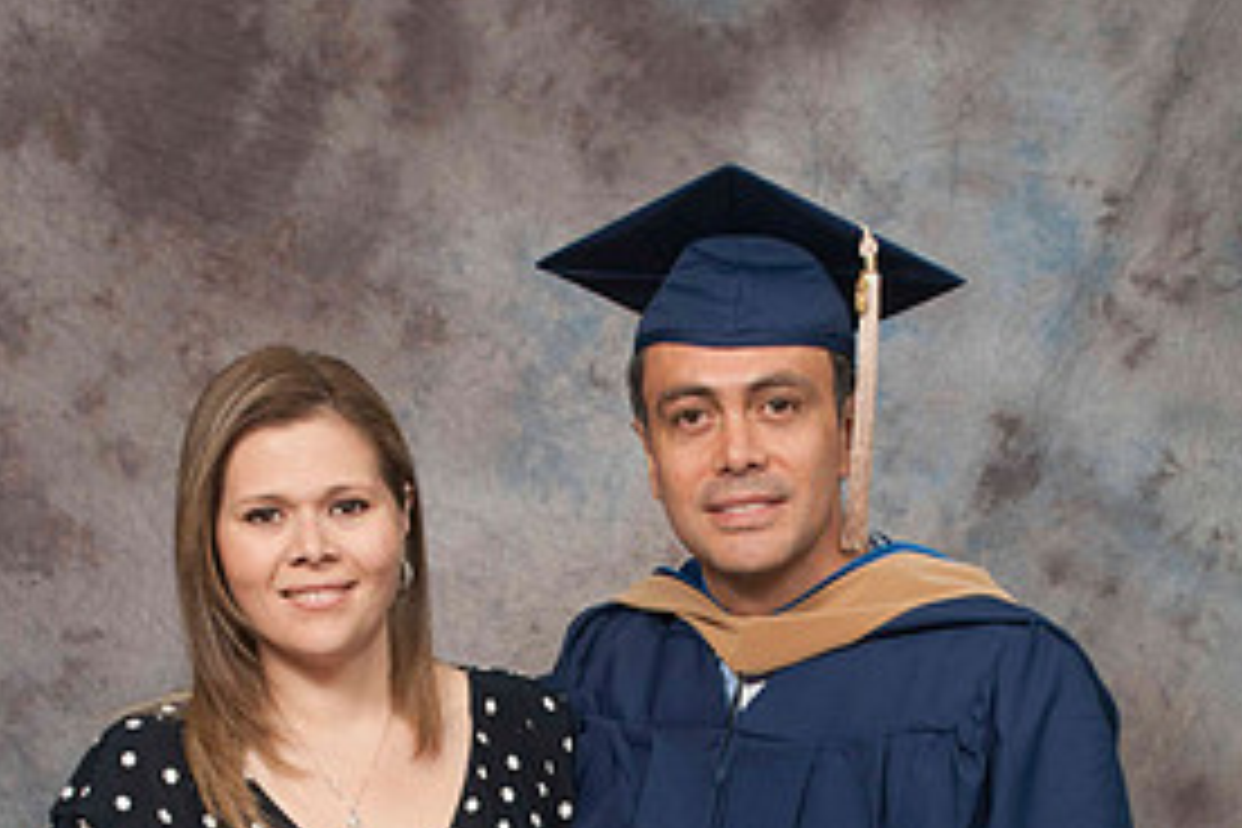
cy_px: 936
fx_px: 3208
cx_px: 583
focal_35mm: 93
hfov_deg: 21.9
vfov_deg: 14.3
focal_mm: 38
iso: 200
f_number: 5.6
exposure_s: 1/60
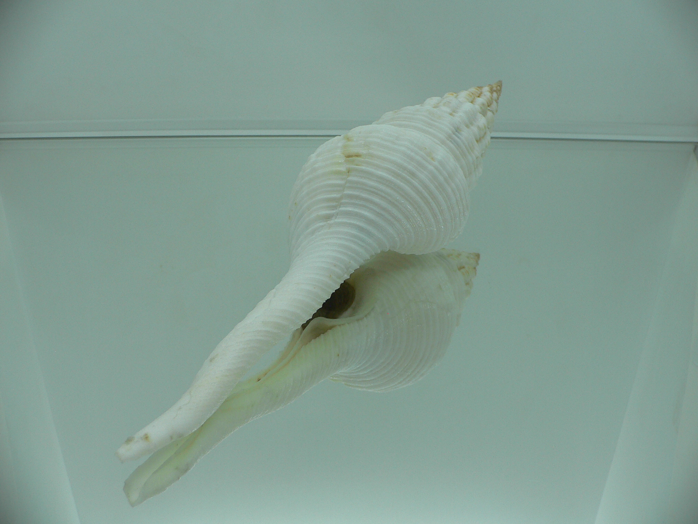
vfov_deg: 40.7
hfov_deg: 52.6
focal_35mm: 35
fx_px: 706
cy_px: 262
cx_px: 349
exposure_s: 1/80
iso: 80
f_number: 2.8
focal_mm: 4.6
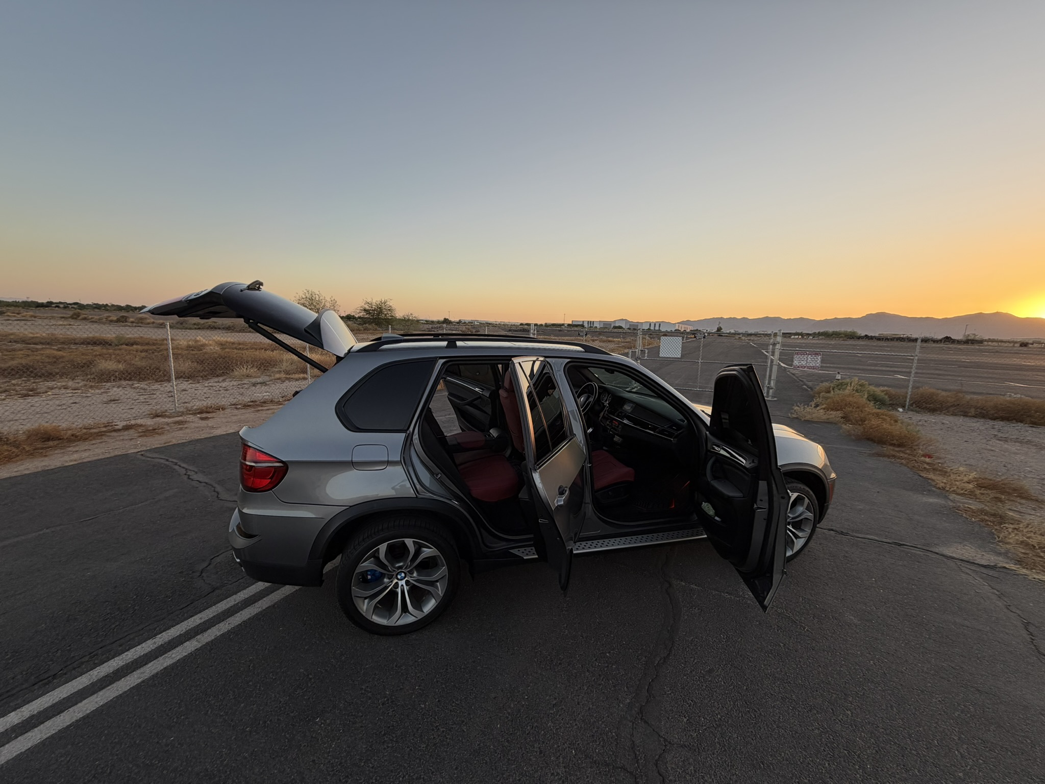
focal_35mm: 14
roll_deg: -2.7
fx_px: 423
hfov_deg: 102.1
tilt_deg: -9.3
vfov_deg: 85.7
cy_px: 392
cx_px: 522
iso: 40
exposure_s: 1/238
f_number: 2.2
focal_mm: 2.22
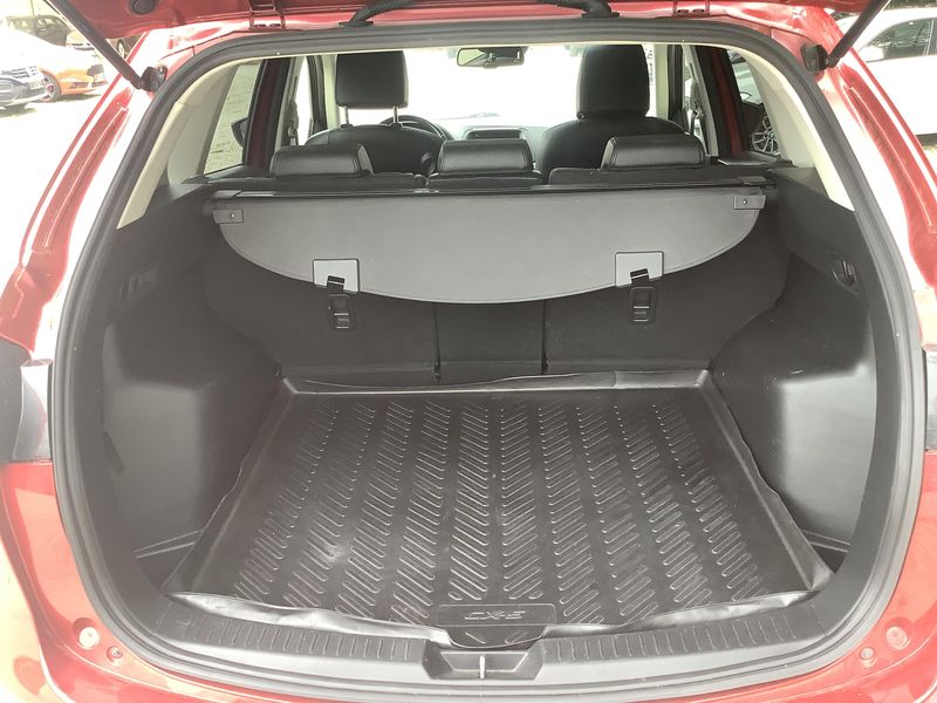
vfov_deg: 45.4
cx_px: 468
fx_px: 839
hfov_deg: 58.4
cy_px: 352
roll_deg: +0.9
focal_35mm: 31
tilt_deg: -22.5
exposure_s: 1/100
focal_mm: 3.3
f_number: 2.4
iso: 80
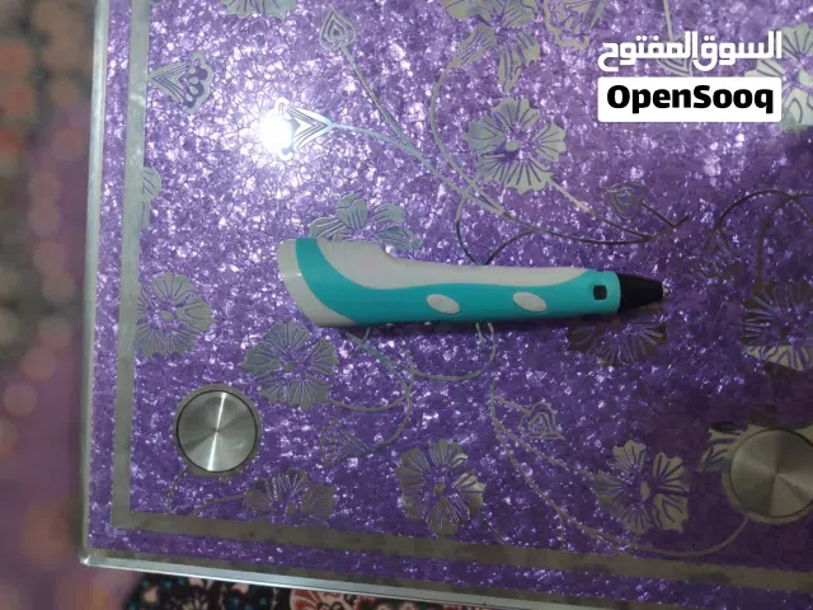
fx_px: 564
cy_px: 305
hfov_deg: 71.6
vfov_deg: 56.8
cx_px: 406
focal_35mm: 24
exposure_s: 1/50
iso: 419
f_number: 2
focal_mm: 5.25
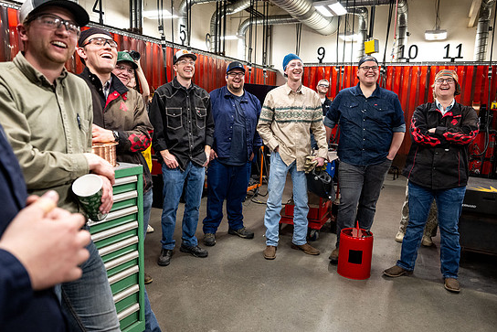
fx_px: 387
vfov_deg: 46.4
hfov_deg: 65.4
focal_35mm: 28
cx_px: 259
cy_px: 171
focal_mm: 24
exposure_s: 1/250
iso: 1600
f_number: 3.2
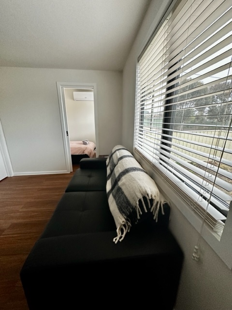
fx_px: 125
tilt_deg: -16.4
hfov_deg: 85.7
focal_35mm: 14
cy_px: 155
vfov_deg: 102.1
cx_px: 116
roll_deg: -0.2
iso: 320
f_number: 2.2
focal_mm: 2.22
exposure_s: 1/99
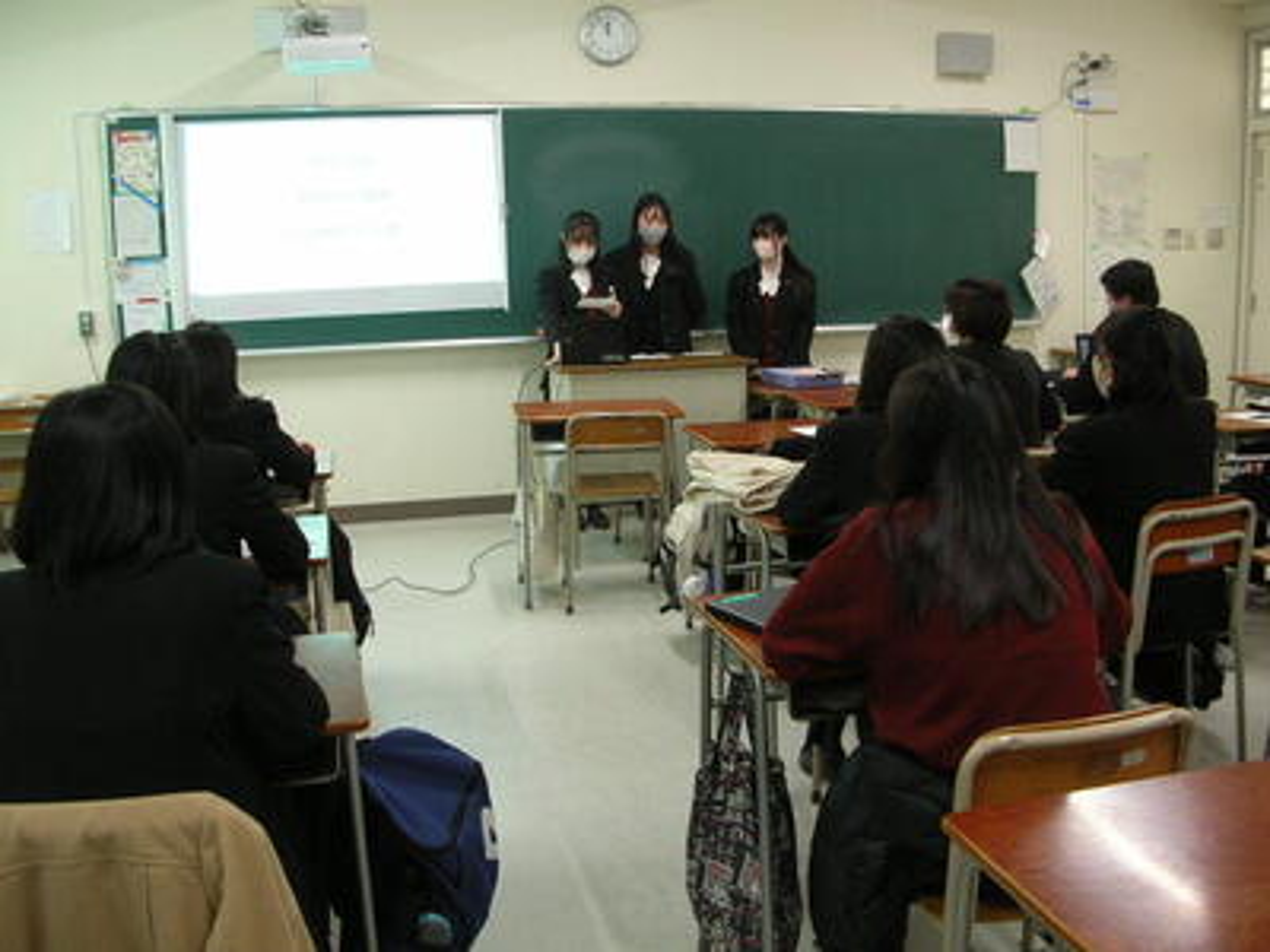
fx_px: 1284
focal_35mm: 35
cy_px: 476
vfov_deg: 40.7
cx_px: 635
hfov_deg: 52.6
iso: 50
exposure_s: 1/12.3
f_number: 2.8
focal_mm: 5.8
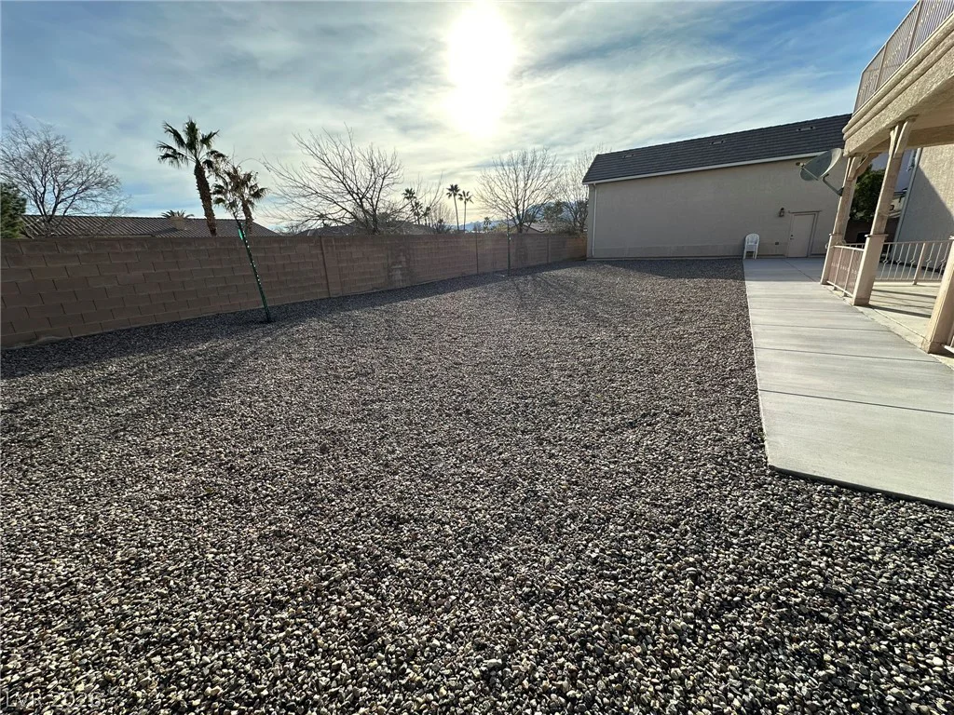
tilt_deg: -16.0
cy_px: 358
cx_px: 477
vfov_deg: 85.7
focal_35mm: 14
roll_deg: +3.3
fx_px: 386
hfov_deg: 102.1
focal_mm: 2.22
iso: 50
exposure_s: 1/1350
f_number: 2.2
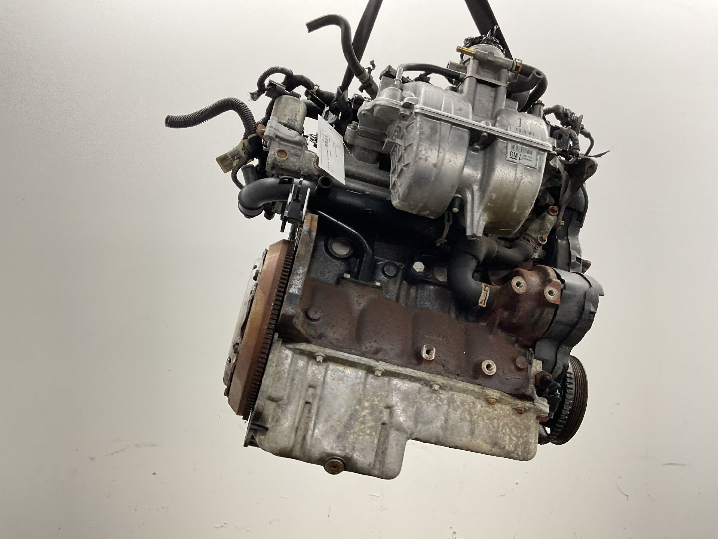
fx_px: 602
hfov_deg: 61.7
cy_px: 270
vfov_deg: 48.2
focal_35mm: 29
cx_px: 359
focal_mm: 3
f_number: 1.8
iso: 50
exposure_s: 1/50
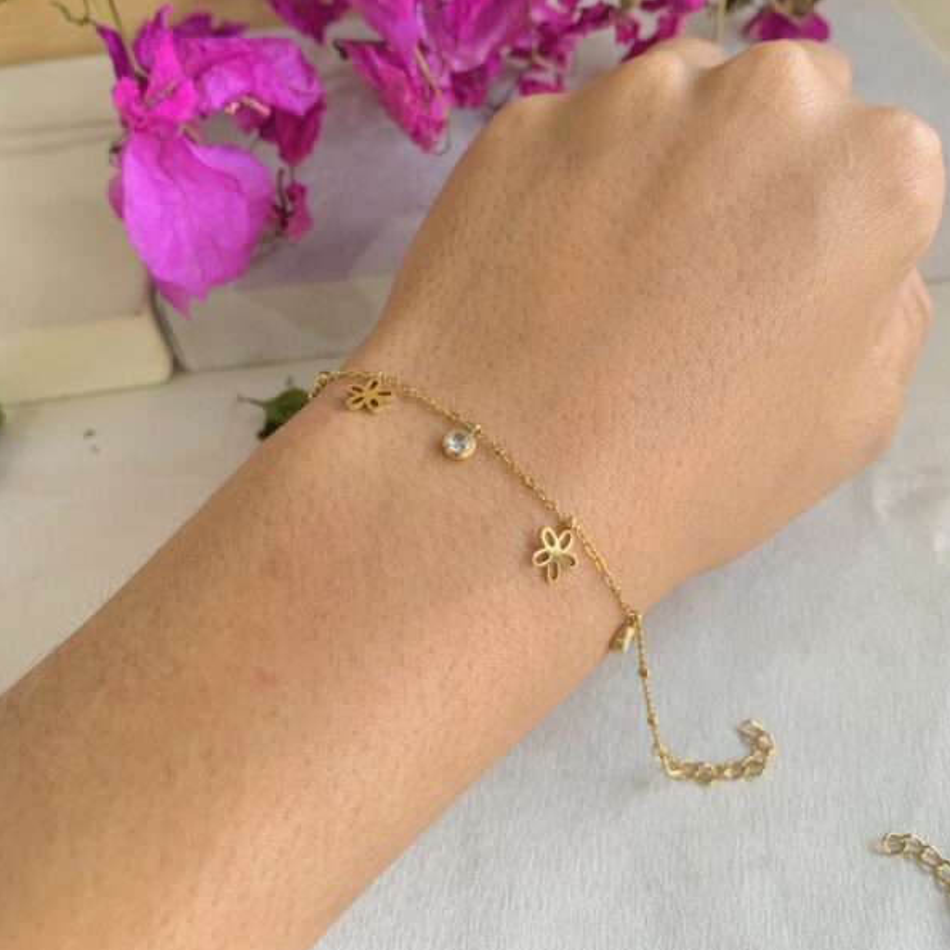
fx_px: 963
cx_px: 474
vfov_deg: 51.9
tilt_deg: -48.3
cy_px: 346
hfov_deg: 52.5
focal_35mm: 31
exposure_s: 1/50
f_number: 1.8
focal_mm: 4.25
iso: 64
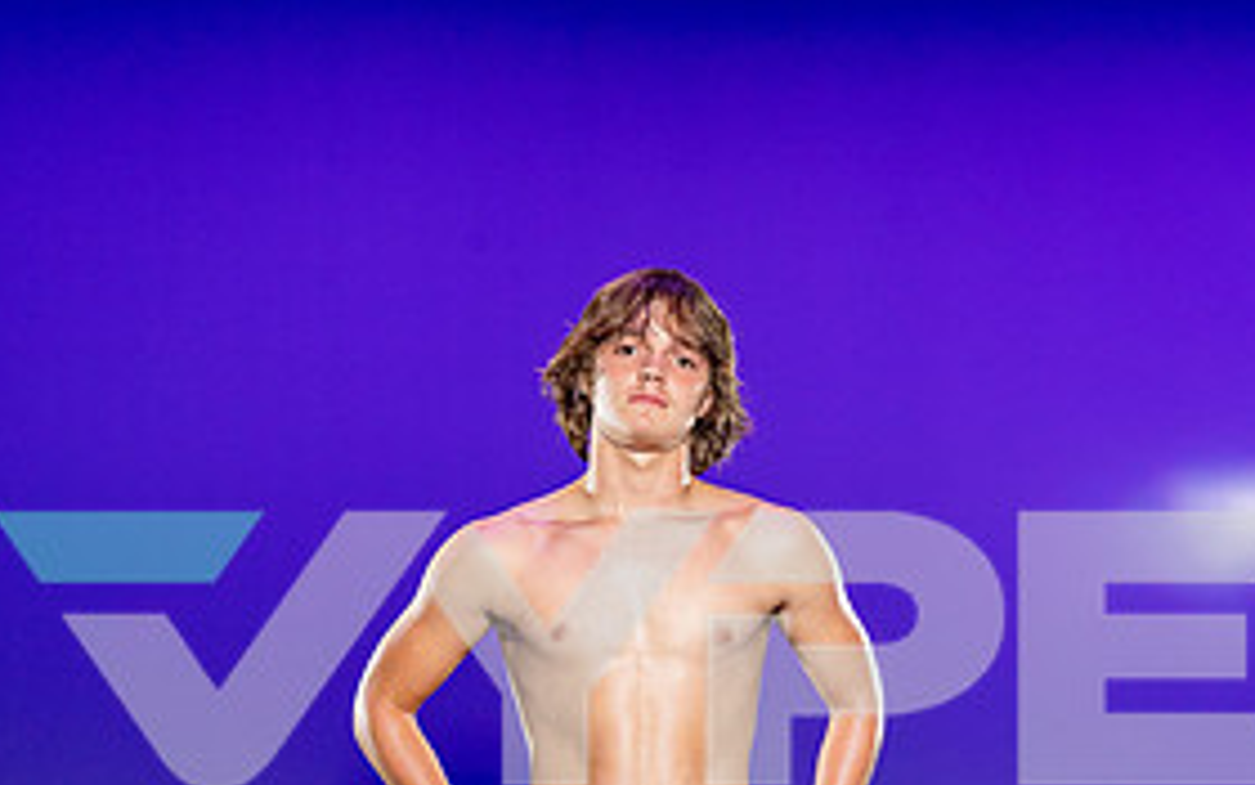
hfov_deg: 34.5
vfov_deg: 20.4
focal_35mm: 59
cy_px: 969
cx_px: 663
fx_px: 2018
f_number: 7.1
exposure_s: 1/250
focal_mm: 36
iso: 2500
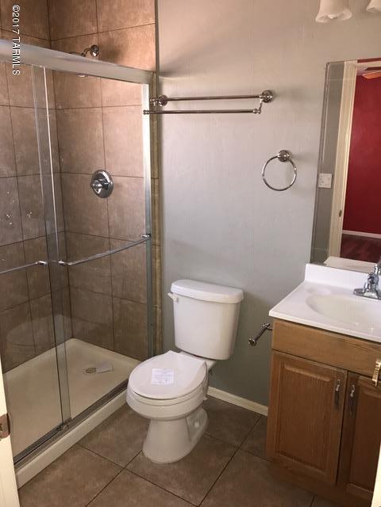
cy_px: 254
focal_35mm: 28
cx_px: 190
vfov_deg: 63.4
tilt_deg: -15.0
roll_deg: +0.1
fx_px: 411
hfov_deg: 49.7
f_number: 1.8
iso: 64
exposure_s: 1/30
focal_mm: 3.99
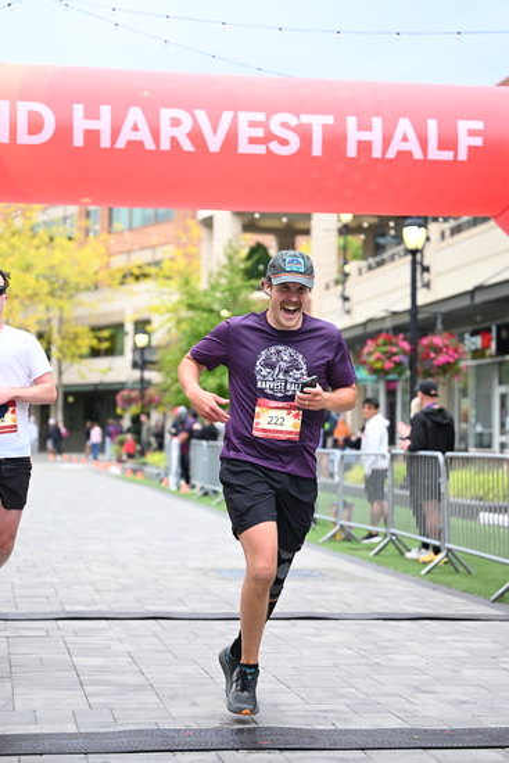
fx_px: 1547
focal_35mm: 73
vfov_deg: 27.7
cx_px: 254
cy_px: 382
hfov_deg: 18.7
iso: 800
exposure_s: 1/1600
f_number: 2.8
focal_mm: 73
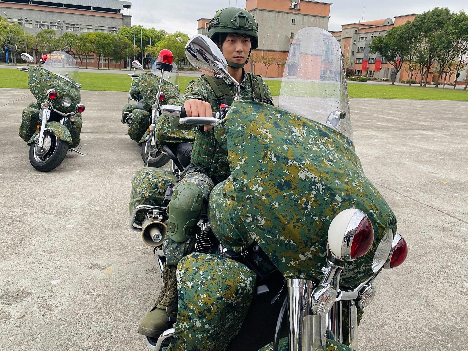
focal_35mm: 26
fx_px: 352
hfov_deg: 67.3
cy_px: 176
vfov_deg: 53.1
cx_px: 234
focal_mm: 4.25
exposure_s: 1/60
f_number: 1.8
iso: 125
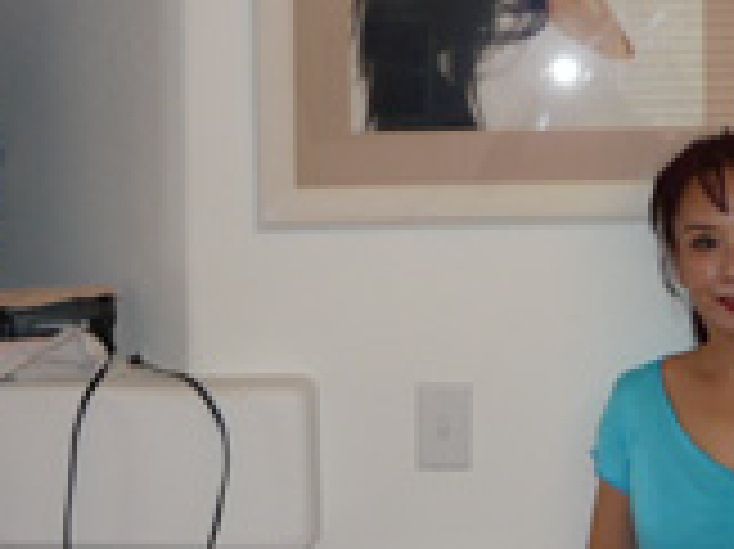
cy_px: 234
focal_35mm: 81
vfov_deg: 18.2
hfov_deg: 23.4
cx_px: 689
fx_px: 1716
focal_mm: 5.5
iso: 100
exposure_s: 1/30
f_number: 2.8
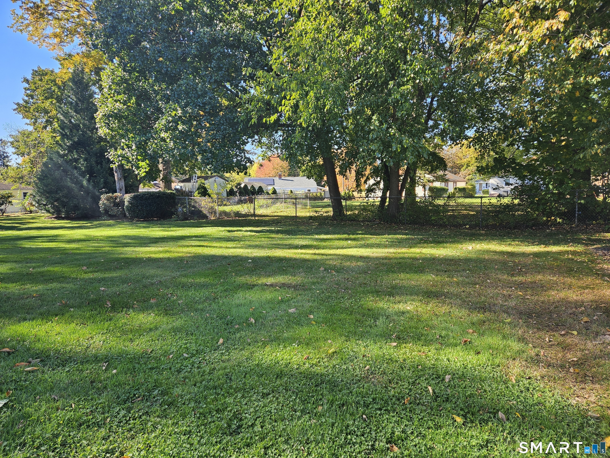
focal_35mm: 23
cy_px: 229
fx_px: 405
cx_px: 305
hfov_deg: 73.9
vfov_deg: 58.9
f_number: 1.8
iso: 25
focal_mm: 5.4
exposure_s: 1/253
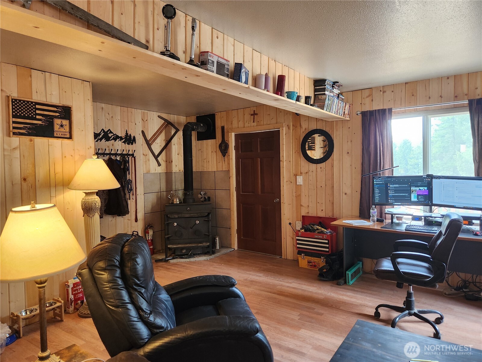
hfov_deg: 73.9
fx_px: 320
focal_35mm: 23
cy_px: 181
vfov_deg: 58.9
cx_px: 241
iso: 320
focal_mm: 5.4
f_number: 1.8
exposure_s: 1/120
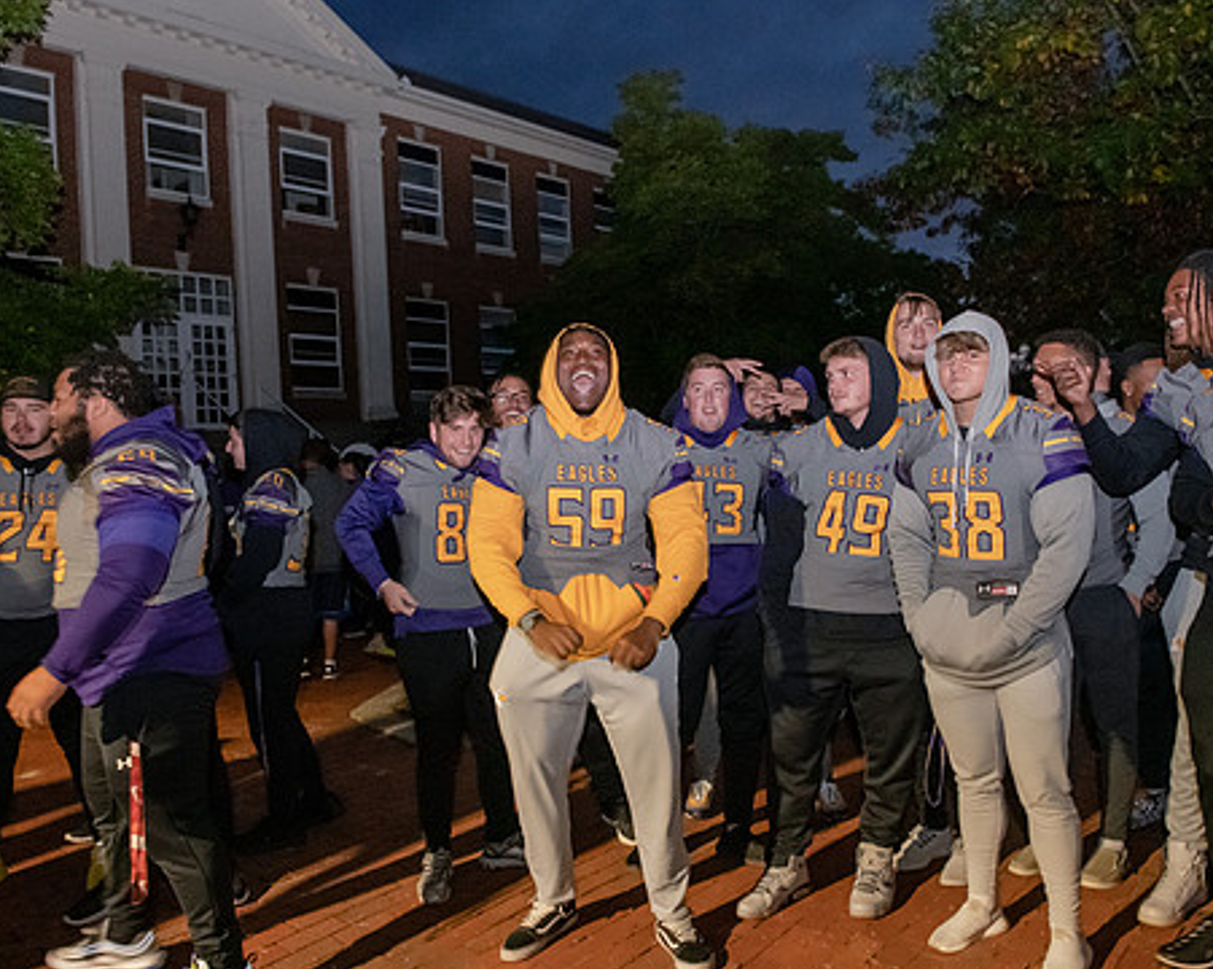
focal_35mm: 29
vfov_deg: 49.9
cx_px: 632
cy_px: 497
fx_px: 1040
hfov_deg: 60.5
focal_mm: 24
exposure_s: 1/40
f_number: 4.5
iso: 6400
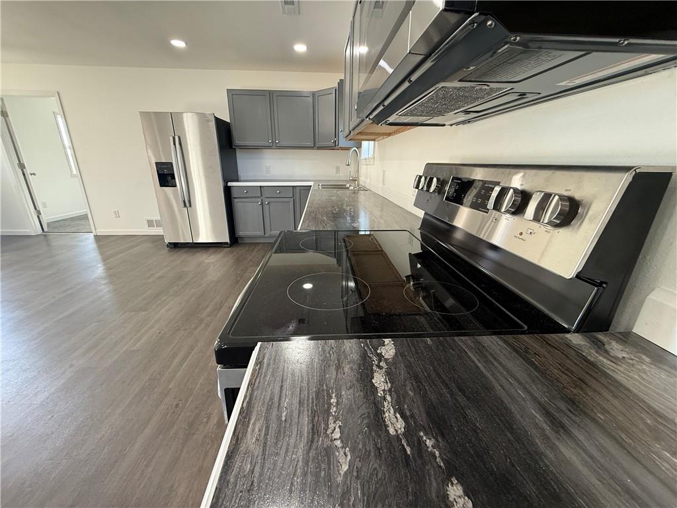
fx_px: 274
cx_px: 338
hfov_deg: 102.1
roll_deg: -0.4
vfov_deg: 85.7
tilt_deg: -18.7
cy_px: 254
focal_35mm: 14
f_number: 2.2
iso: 250
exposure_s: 1/120
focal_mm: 2.22
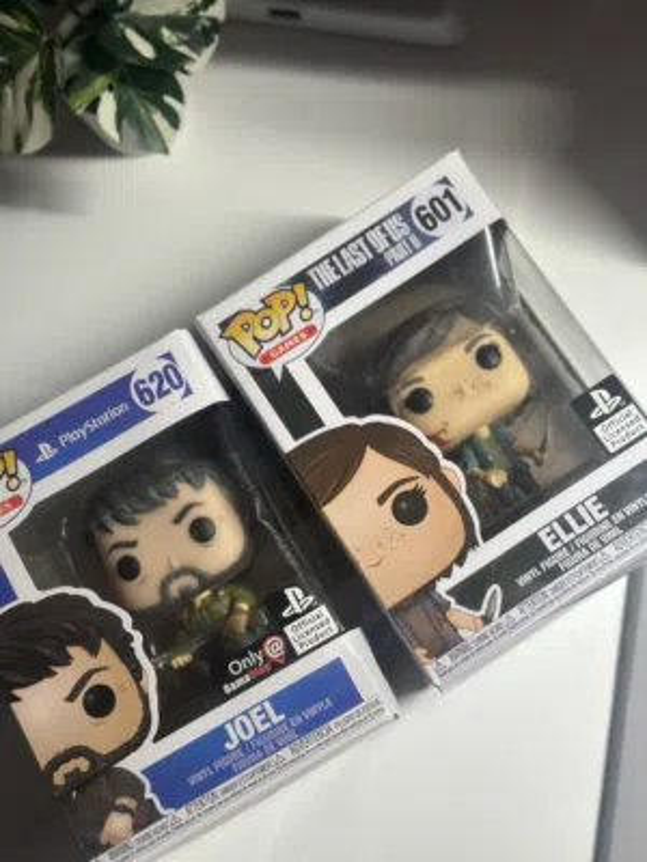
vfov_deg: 39.7
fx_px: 1196
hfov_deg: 30.3
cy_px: 431
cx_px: 324
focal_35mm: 48
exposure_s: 1/68
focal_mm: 6.86
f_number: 1.78
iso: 125
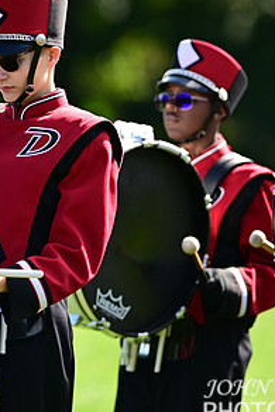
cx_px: 17
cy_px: 208
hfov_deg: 2.3
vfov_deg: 3.5
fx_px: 6821
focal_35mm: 596
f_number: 2.8
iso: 360
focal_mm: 300
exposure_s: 1/1600
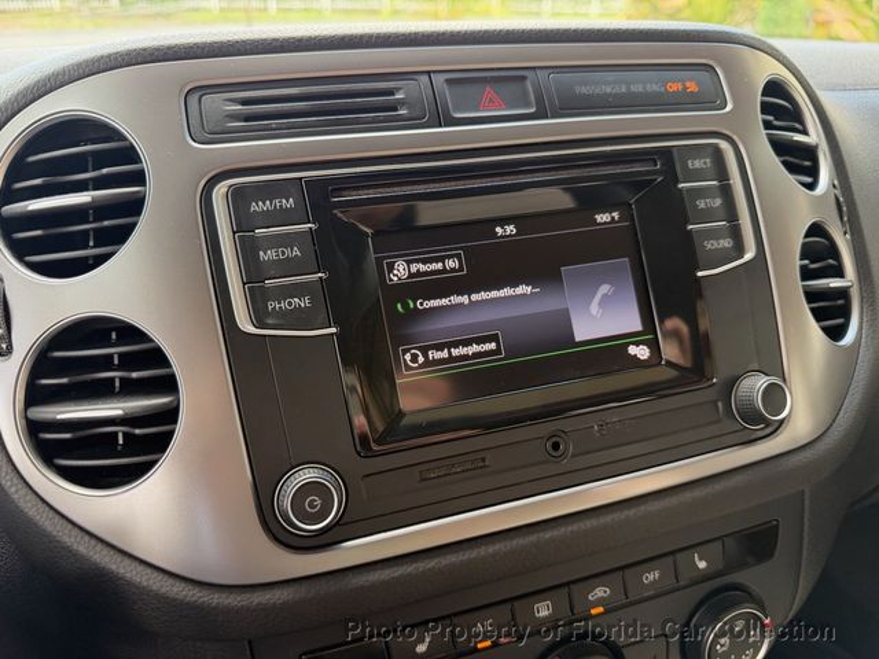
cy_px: 330
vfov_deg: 56.8
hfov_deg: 71.6
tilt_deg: -27.9
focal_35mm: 24
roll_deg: -0.6
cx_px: 440
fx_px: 609
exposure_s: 1/95
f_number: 1.78
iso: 200
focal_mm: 6.76
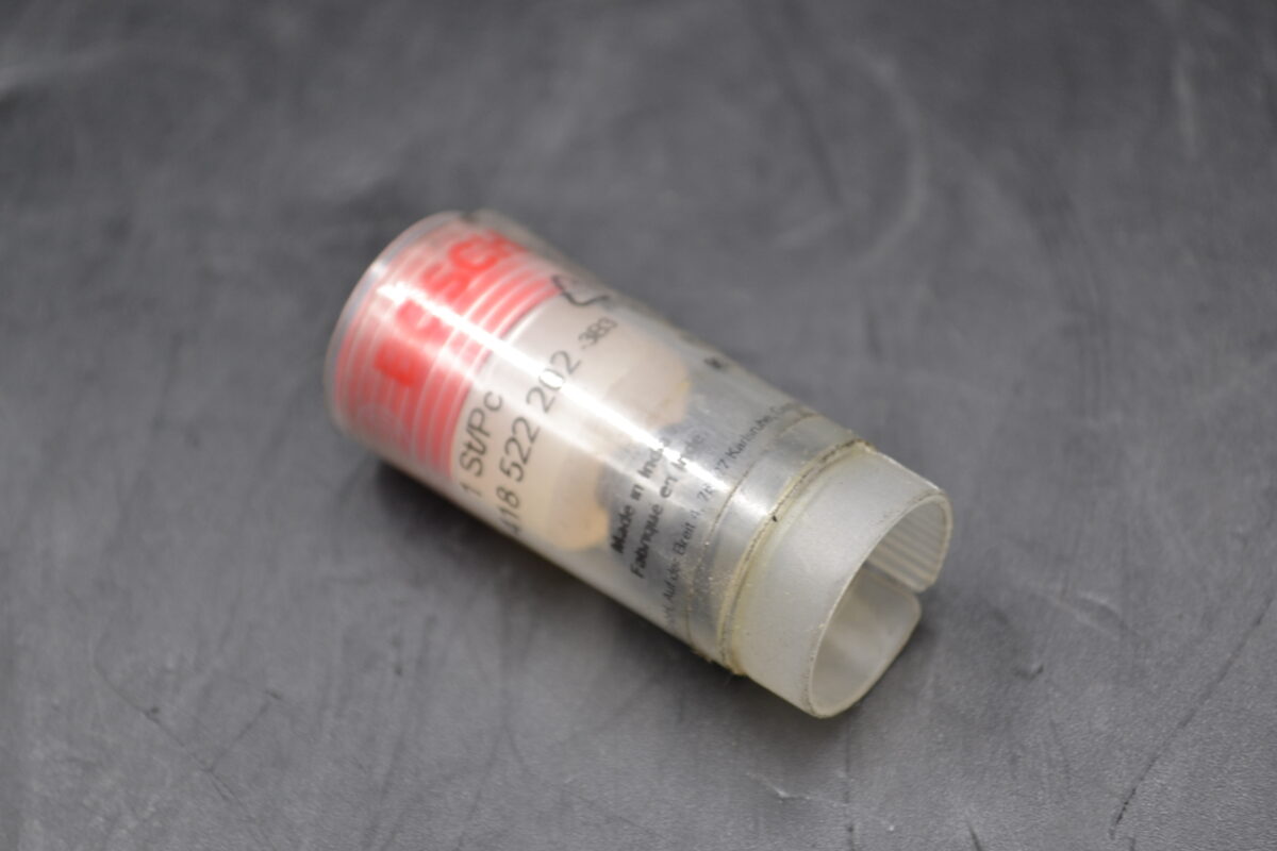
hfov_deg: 24.6
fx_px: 2926
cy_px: 426
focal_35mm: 82
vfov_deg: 16.6
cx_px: 638
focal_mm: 55
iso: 400
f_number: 5.6
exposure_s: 1/30
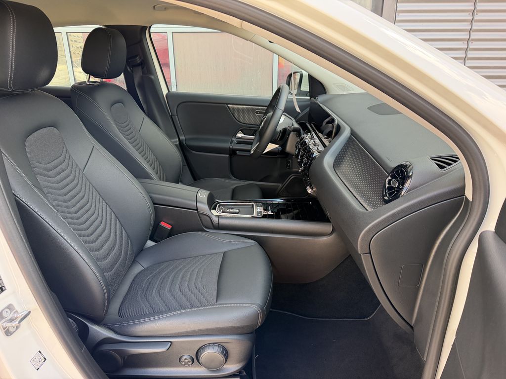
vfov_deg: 56.8
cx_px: 253
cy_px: 190
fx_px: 351
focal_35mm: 24
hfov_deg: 71.6
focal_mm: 6.76
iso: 160
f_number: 1.78
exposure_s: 1/158
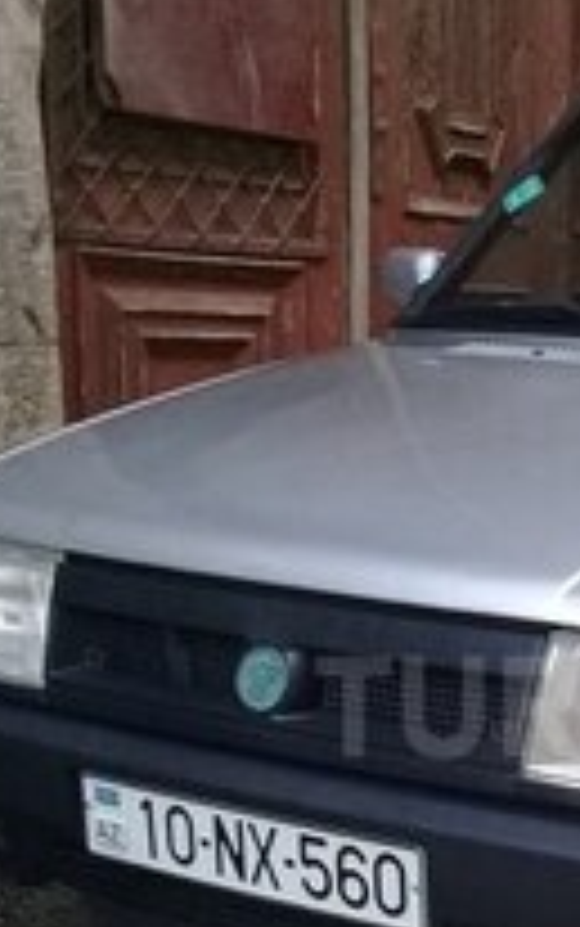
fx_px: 1995
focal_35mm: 79
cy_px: 706
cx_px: 661
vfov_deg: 25.8
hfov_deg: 16.0
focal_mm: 3.3
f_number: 2.2
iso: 125
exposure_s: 1/33
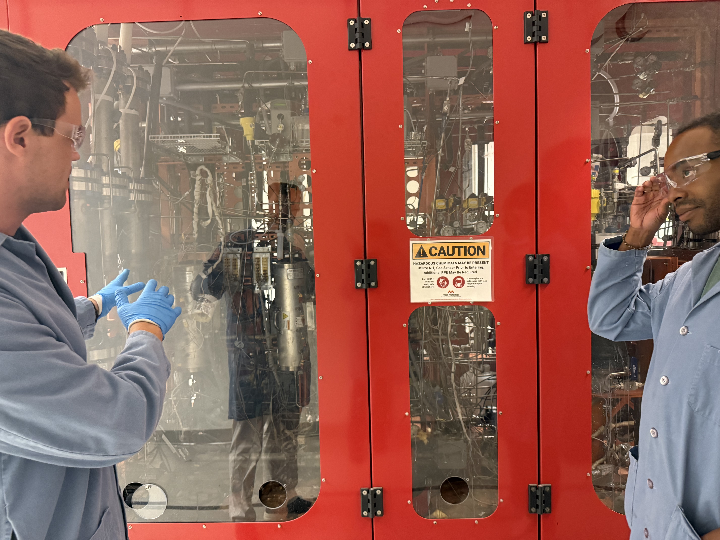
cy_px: 270
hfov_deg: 71.6
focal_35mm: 24
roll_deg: +1.9
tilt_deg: -2.5
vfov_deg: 56.8
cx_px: 360
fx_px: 499
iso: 800
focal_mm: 6.76
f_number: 1.78
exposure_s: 1/60
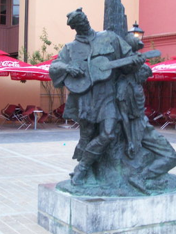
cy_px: 110
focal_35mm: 71
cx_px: 115
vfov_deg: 27.4
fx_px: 481
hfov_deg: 20.7
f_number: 3
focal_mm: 7.6
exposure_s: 1/8.2
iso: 140
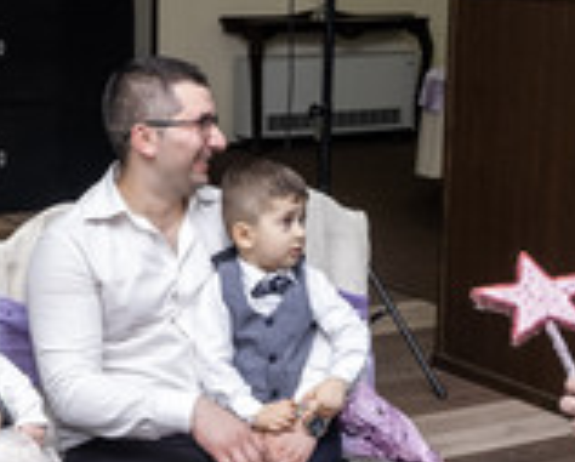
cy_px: 238
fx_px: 1551
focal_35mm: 91
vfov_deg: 16.9
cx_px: 160
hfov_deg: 20.9
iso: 1000
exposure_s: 1/160
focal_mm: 16
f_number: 2.8
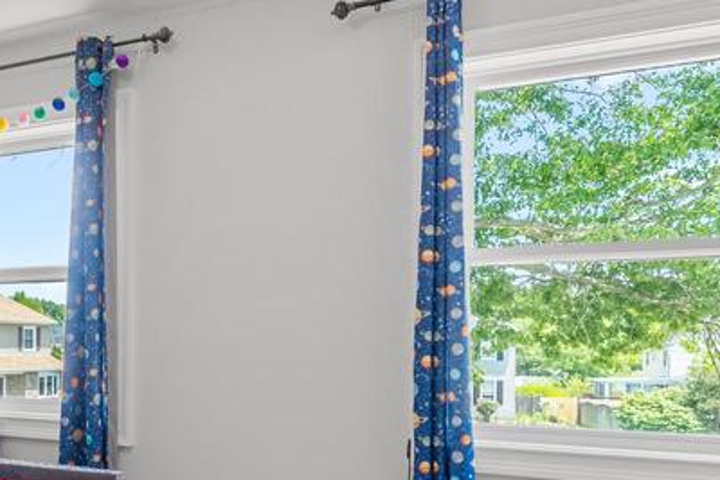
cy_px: 354
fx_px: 820
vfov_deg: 32.1
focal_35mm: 41
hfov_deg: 40.3
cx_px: -32
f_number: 7.1
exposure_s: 1/125
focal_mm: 16
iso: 2000
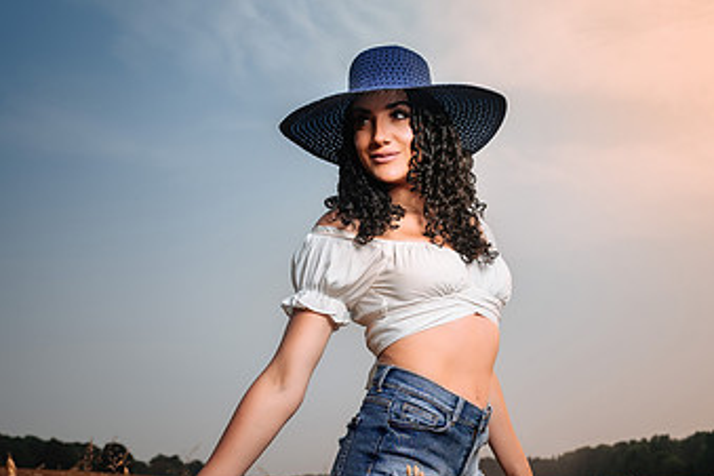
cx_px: 545
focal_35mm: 51
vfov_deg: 26.2
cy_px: 355
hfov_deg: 37.8
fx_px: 1011
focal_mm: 28.5
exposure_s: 1/200
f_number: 4
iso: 64
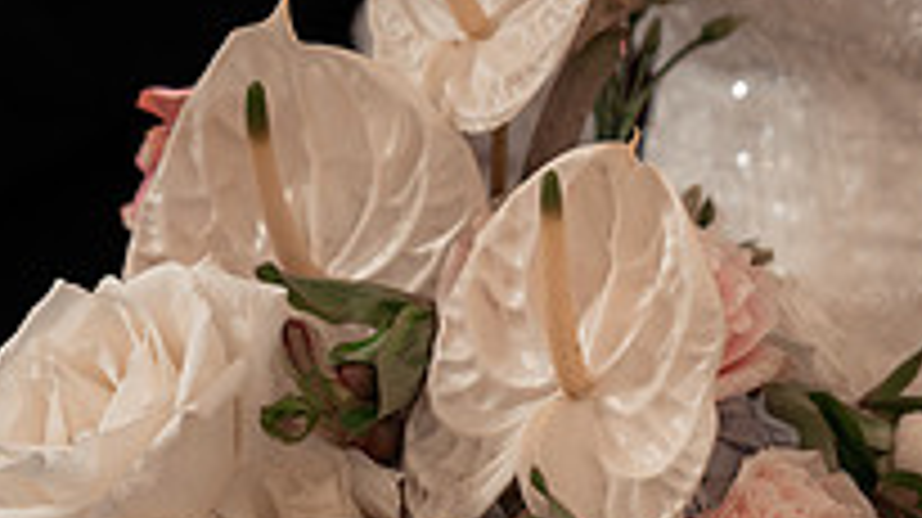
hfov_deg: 12.5
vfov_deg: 7.0
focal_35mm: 172
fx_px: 4202
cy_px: 513
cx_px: 474
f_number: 3.2
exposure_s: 1/250
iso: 1600
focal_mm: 75
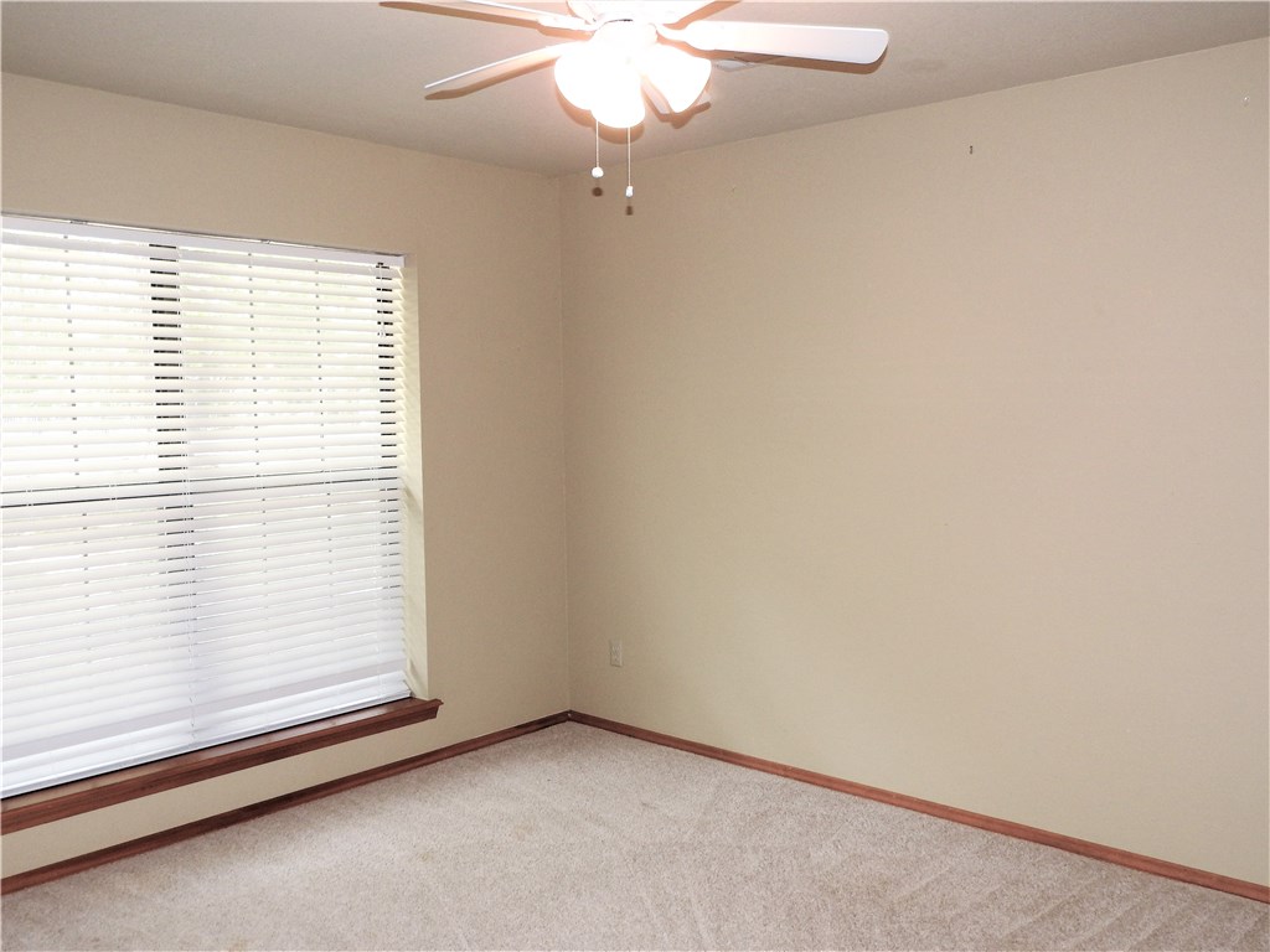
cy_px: 476
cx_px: 635
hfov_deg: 60.0
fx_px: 1101
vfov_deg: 46.8
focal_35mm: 30
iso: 200
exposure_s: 1/30
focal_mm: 5.4
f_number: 3.5
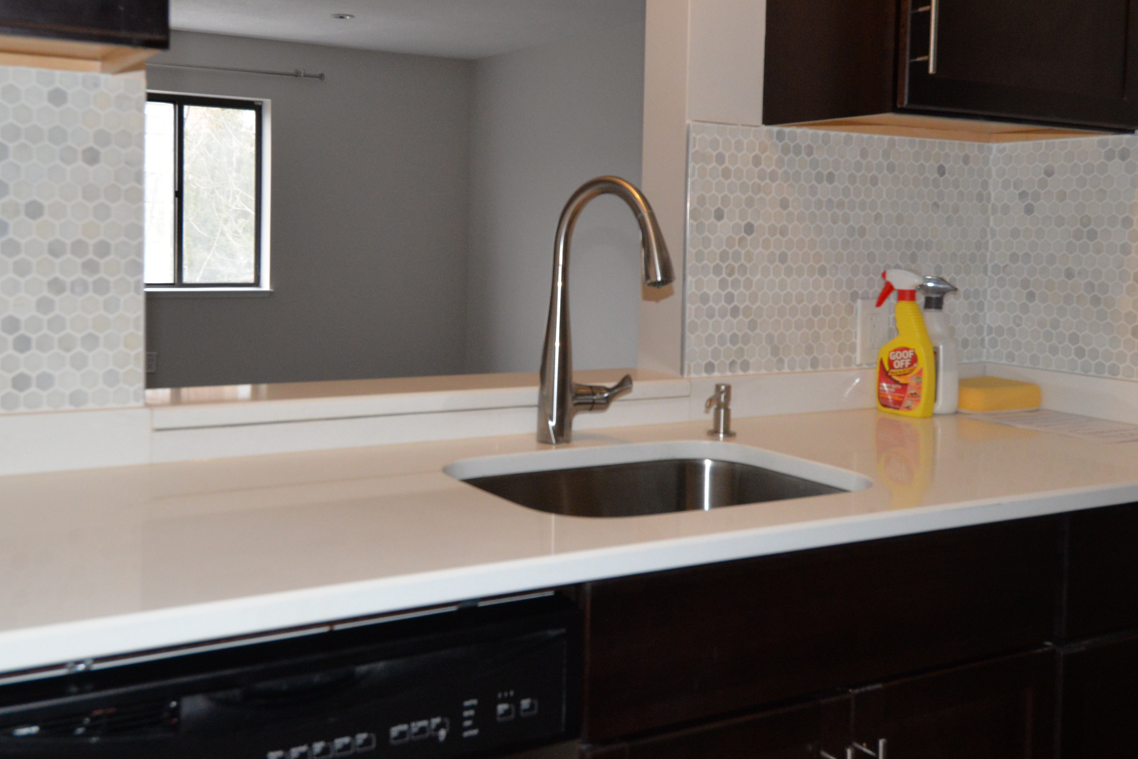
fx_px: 1170
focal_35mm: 37
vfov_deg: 35.8
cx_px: 511
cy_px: 296
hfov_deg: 51.8
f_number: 5.6
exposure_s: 1/80
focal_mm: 19
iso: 1600
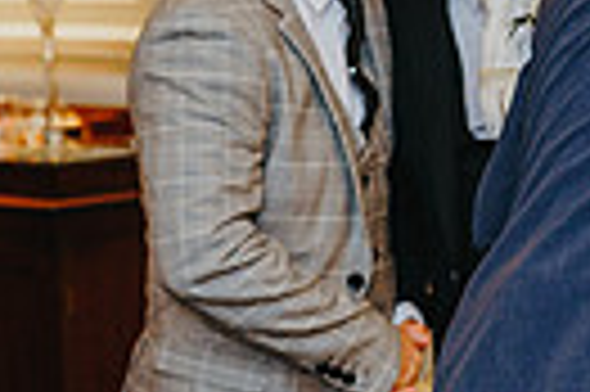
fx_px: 2537
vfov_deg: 8.8
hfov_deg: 12.8
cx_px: 797
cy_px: 110
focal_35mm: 155
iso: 640
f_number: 2.2
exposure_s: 1/200
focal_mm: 35
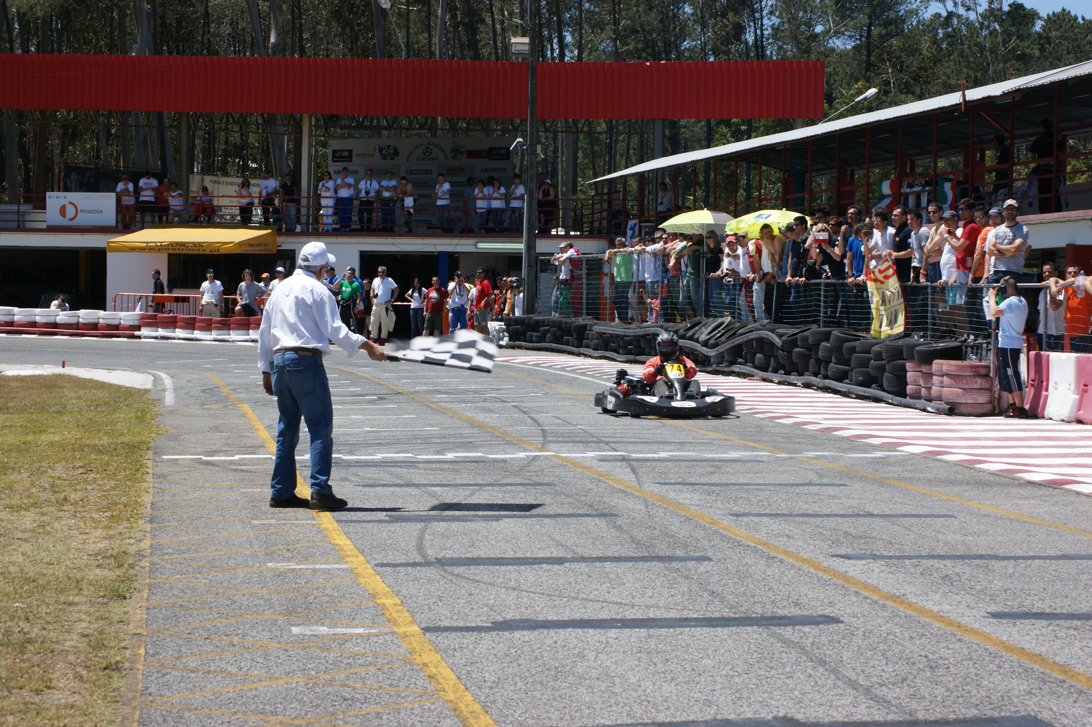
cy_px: 364
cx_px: 546
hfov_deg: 22.6
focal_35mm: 90
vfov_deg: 15.2
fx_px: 2728
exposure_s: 1/160
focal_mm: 60
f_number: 11
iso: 100
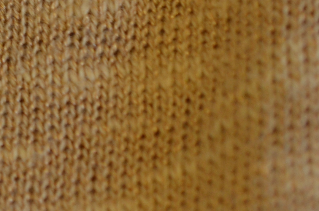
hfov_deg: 7.3
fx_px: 2432
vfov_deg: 4.9
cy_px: -113
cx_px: -200
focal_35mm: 275
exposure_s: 1/80
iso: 400
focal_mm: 40
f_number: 4.5
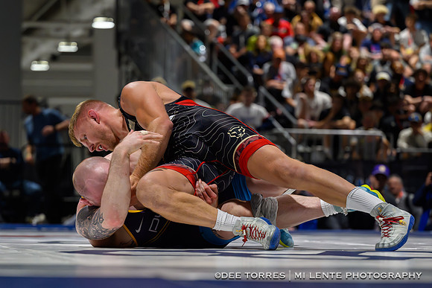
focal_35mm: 133
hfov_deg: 15.4
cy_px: 196
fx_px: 1597
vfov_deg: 10.3
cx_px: 157
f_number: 2.8
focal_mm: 88
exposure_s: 1/640
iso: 5000
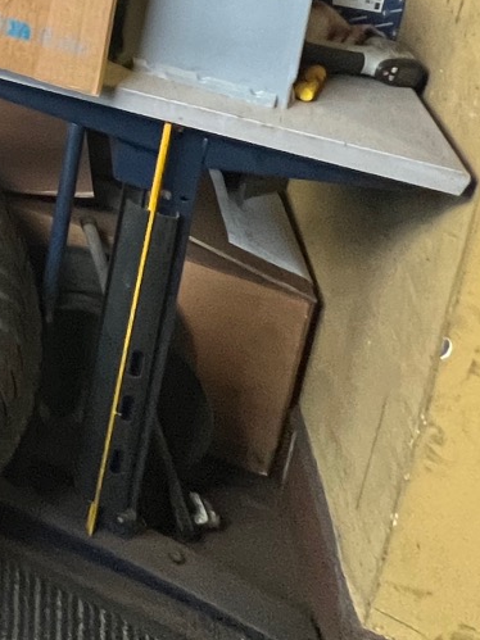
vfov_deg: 28.0
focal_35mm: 50
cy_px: -281
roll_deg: -0.7
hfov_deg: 16.9
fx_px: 925
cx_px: -575
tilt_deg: -12.1
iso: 250
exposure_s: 1/60
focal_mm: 1.57
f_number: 1.8
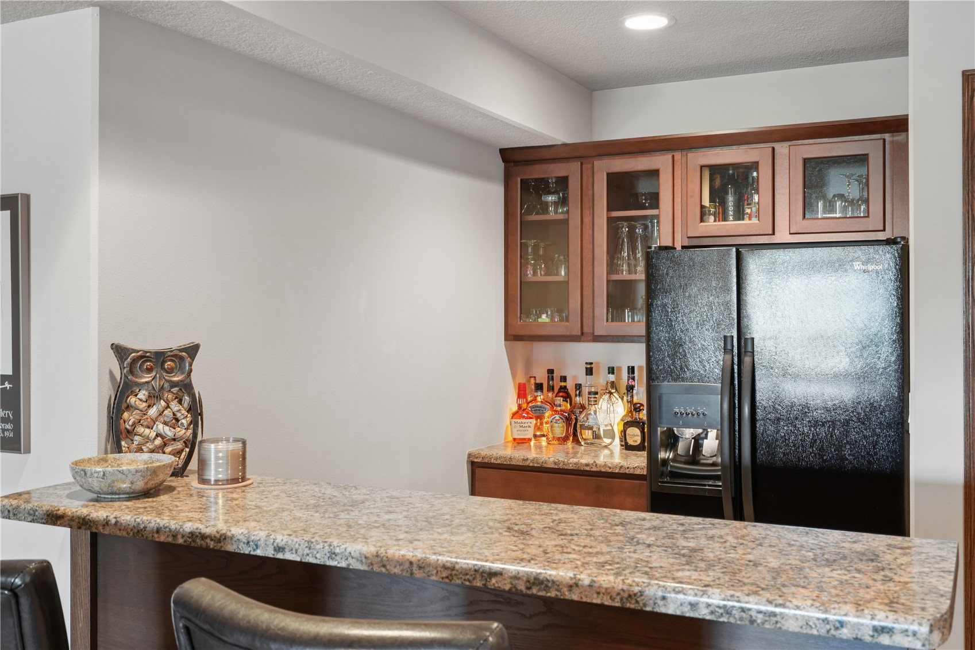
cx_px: 488
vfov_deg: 37.8
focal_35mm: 35
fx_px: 948
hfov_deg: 54.4
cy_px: 325
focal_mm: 35
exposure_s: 1/1.67
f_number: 9
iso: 400
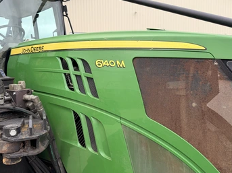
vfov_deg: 49.7
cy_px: 79
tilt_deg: -2.8
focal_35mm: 28
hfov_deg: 63.3
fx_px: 188
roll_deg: +2.3
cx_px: 104
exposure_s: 1/840
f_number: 1.78
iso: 80
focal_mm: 6.76
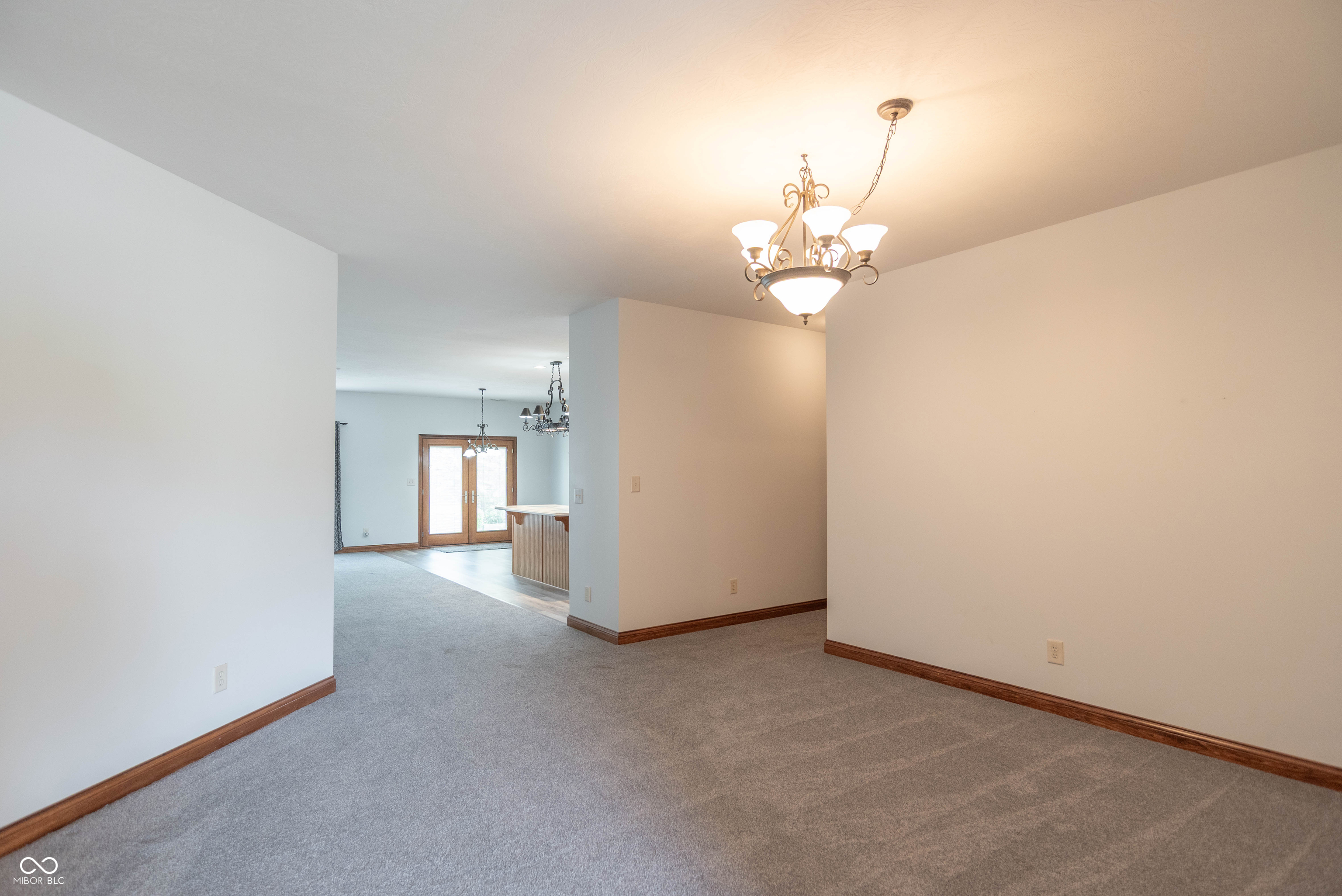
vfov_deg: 67.4
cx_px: 671
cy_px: 448
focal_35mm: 18
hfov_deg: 90.0
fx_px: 671
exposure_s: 1/40
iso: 500
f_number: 5.6
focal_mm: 18
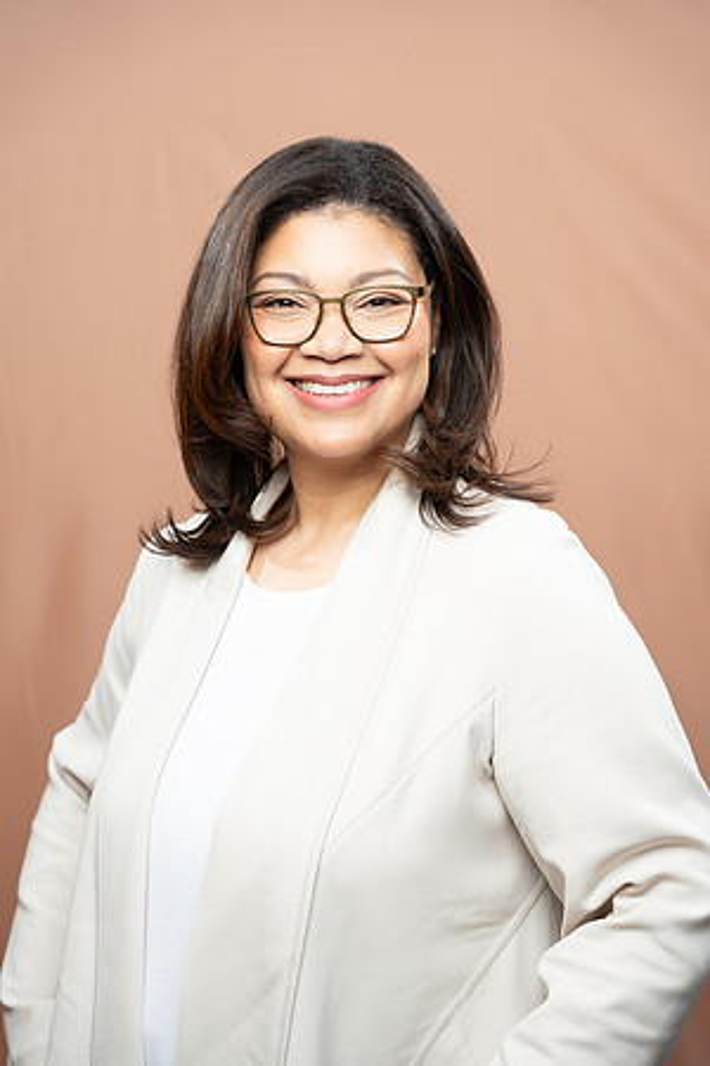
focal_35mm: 76
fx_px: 2248
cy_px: 533
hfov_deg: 17.9
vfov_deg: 26.7
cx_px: 355
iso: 320
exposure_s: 1/160
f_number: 4
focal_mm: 76
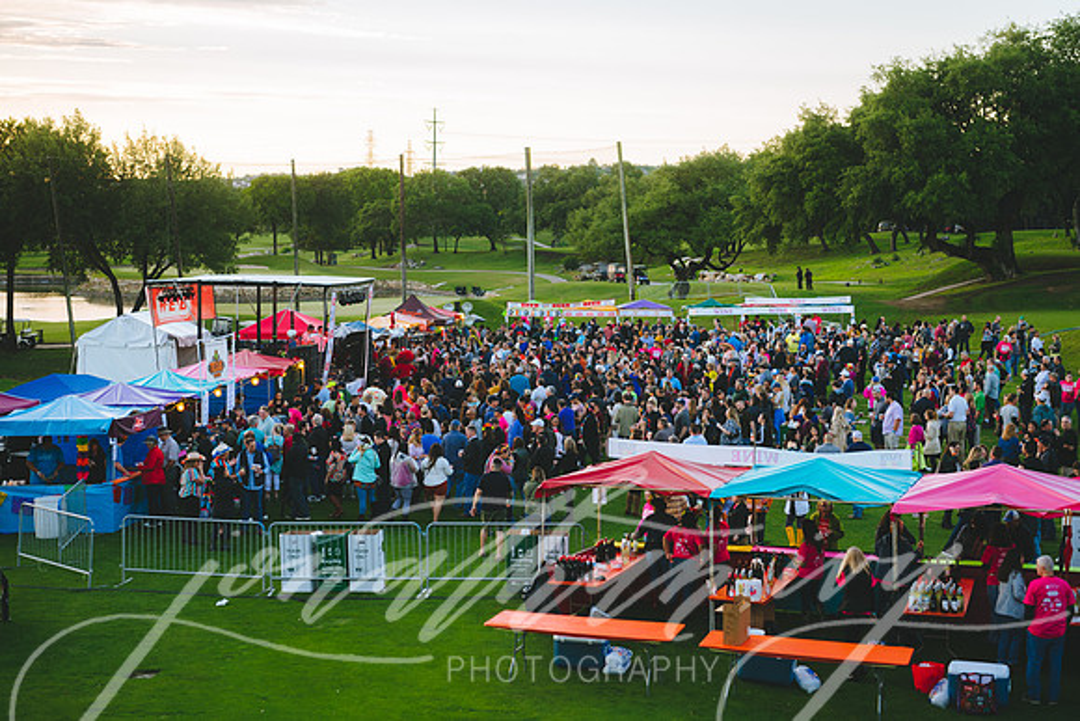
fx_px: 1650
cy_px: 360
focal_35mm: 55
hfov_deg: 36.2
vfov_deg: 24.6
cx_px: 540
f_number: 3.5
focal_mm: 55
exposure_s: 1/160
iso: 100
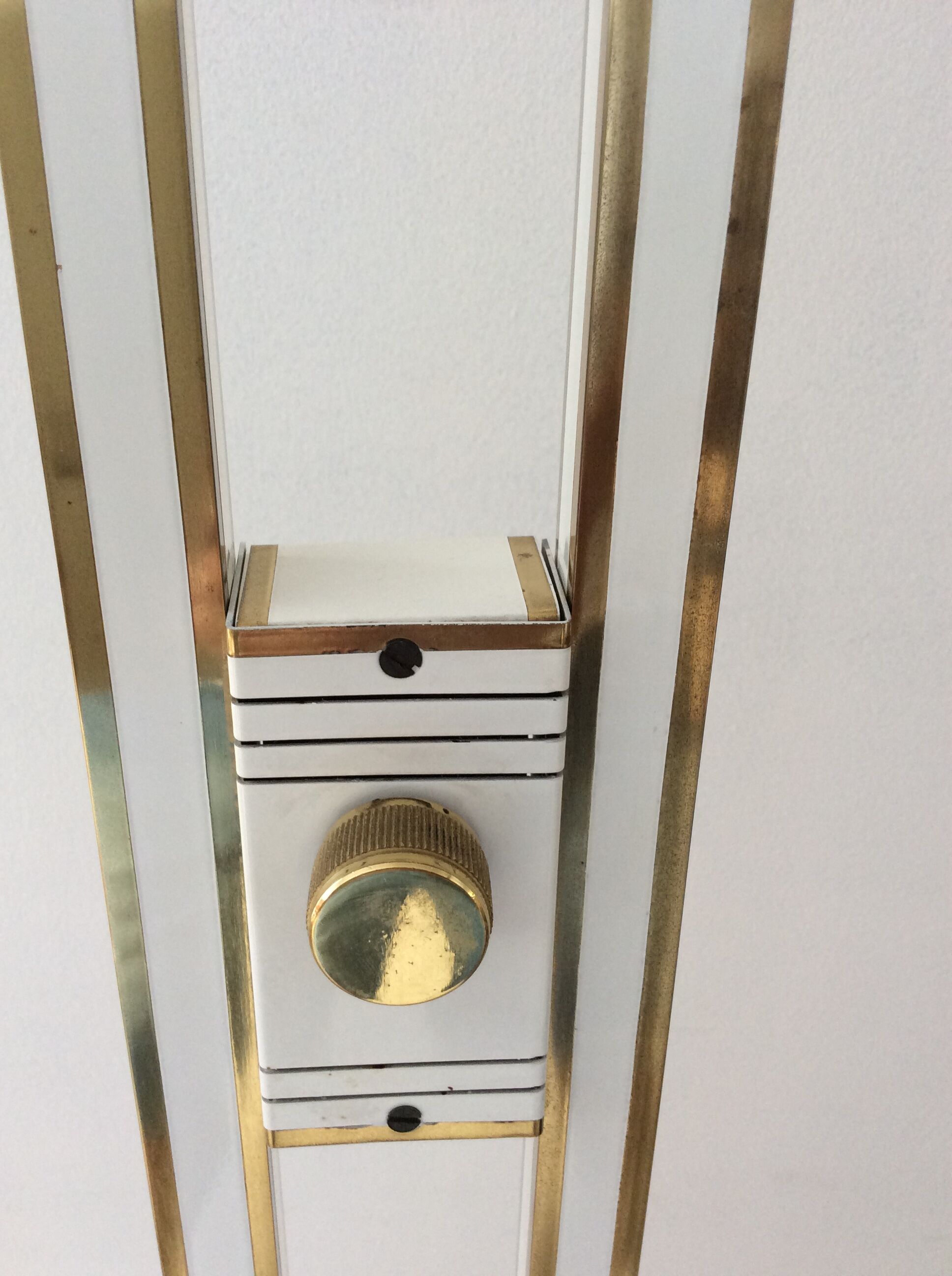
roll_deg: -0.6
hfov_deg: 44.1
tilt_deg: -26.5
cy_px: 638
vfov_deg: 56.9
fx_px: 1177
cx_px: 476
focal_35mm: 32
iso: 64
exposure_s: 1/25
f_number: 2.4
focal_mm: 3.3
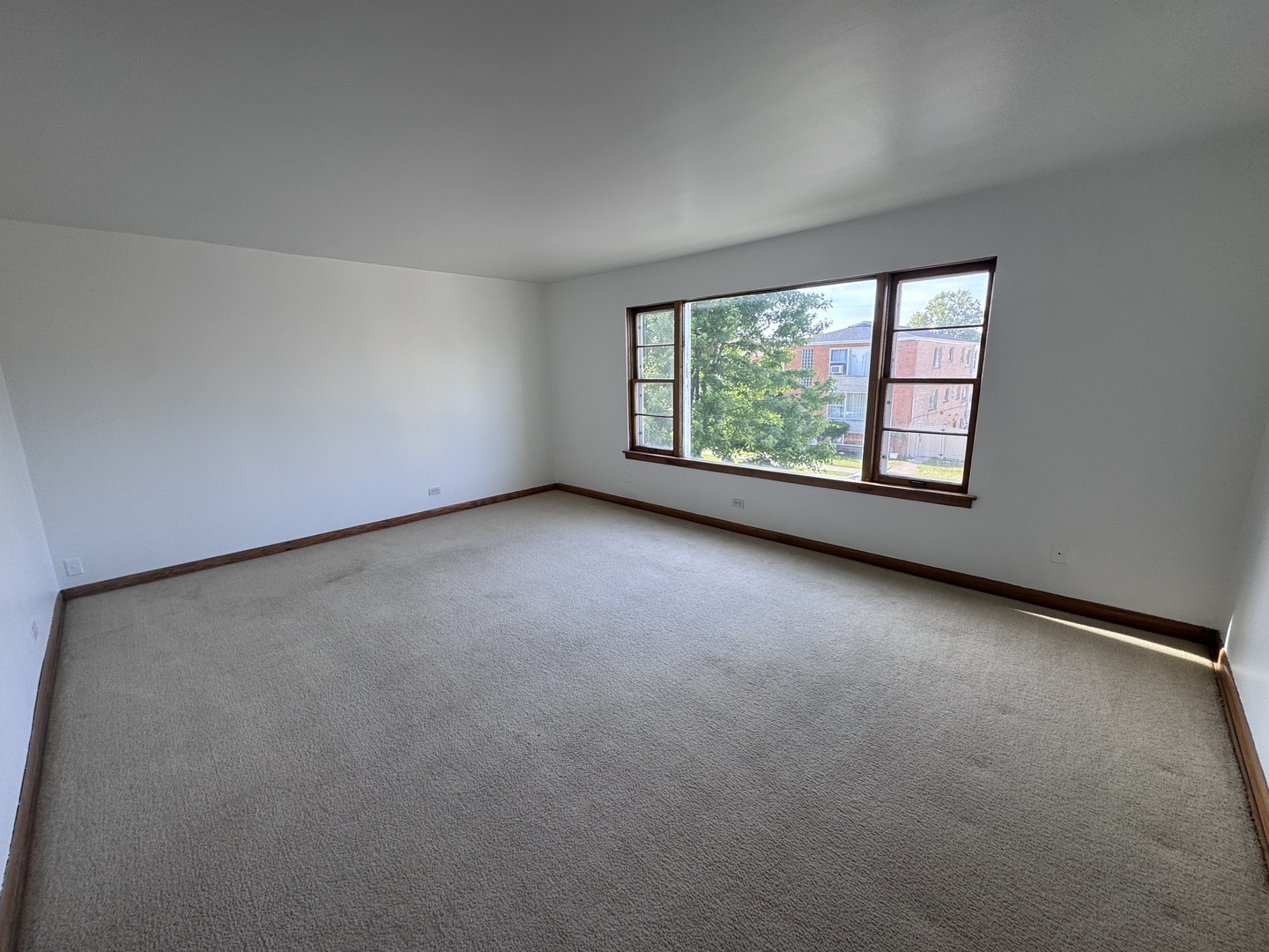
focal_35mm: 14
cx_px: 634
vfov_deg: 85.7
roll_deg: +1.3
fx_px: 513
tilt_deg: -10.7
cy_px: 476
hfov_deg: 102.1
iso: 40
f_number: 2.2
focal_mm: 2.22
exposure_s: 1/104
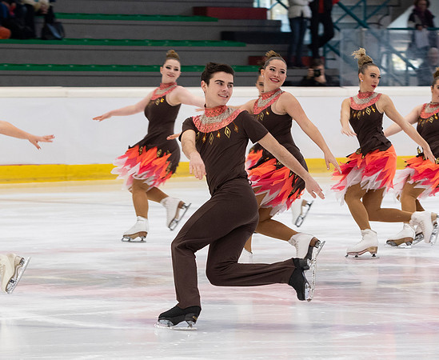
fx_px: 3108
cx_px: 199
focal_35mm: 237
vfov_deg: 6.6
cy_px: 188
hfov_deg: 8.1
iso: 1000
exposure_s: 1/200
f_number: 4
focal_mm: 92
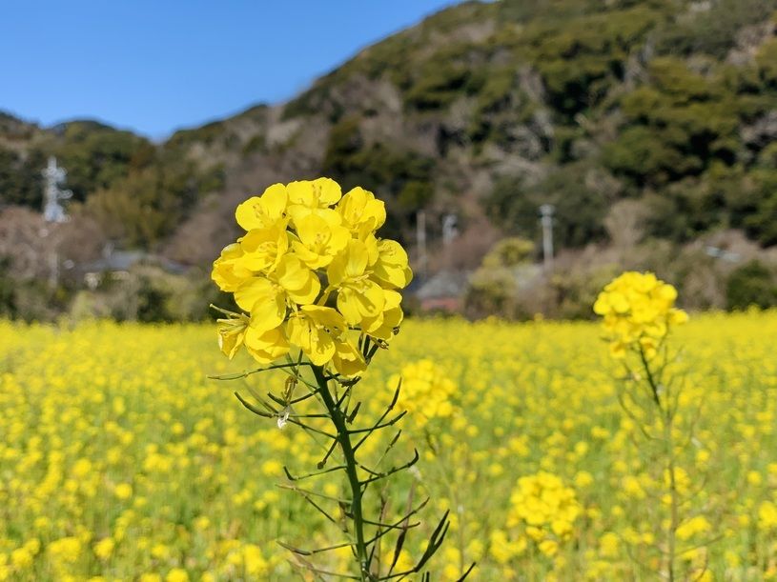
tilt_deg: +1.6
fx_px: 1167
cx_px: 388
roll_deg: +0.3
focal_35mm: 52
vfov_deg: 28.0
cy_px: 291
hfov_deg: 36.8
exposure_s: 1/1199
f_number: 2.4
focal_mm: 6
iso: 16
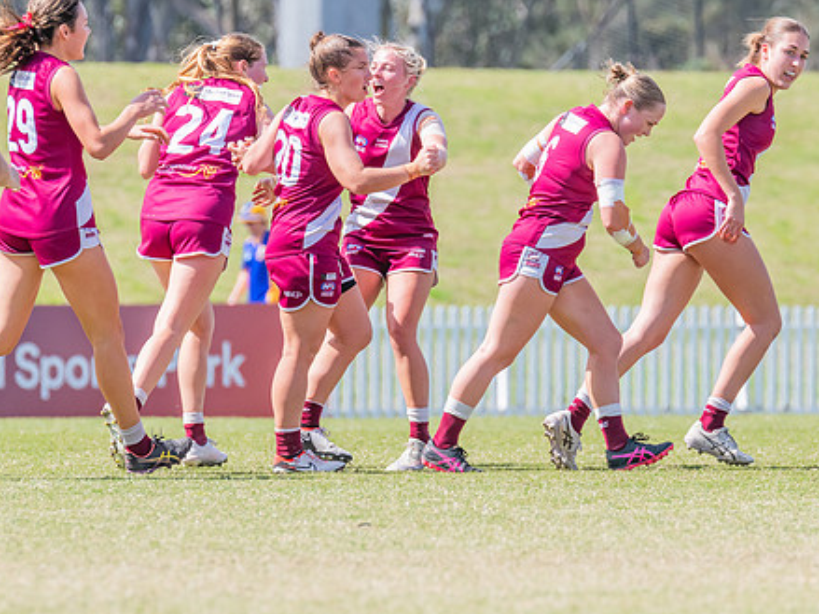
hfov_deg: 3.1
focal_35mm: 647
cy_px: 225
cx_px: 446
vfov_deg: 2.3
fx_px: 15304
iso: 800
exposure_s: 1/1250
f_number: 9
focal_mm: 420
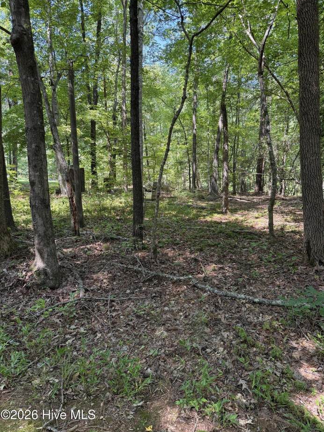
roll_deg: +0.3
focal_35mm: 25
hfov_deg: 54.8
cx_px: 168
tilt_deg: -6.7
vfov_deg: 69.4
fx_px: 312
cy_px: 210
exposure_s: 1/187
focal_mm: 6.76
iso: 100
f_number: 1.78
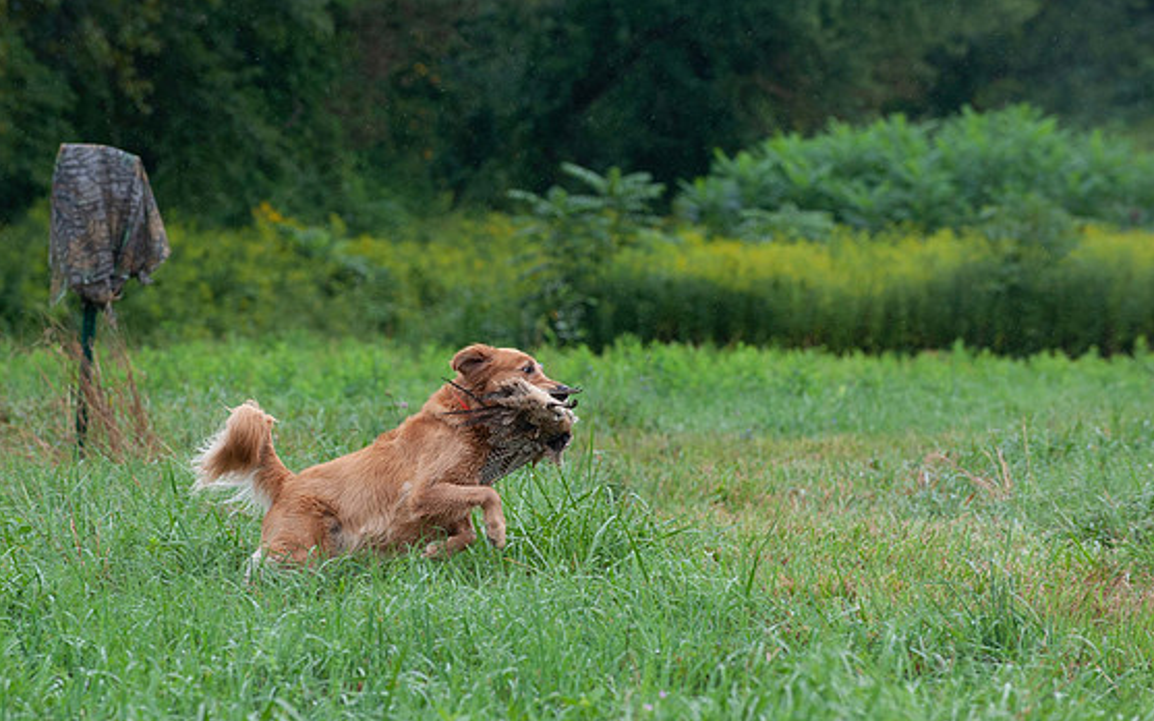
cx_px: 493
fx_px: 7956
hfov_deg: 8.3
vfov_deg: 5.2
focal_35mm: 253
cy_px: 419
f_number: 6.3
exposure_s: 1/800
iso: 800
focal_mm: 200
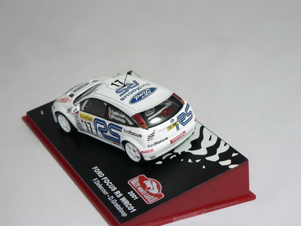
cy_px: 113
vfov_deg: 16.2
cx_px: 150
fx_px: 791
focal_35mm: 91
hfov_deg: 21.5
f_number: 3.2
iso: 80
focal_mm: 15.2
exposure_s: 1/60
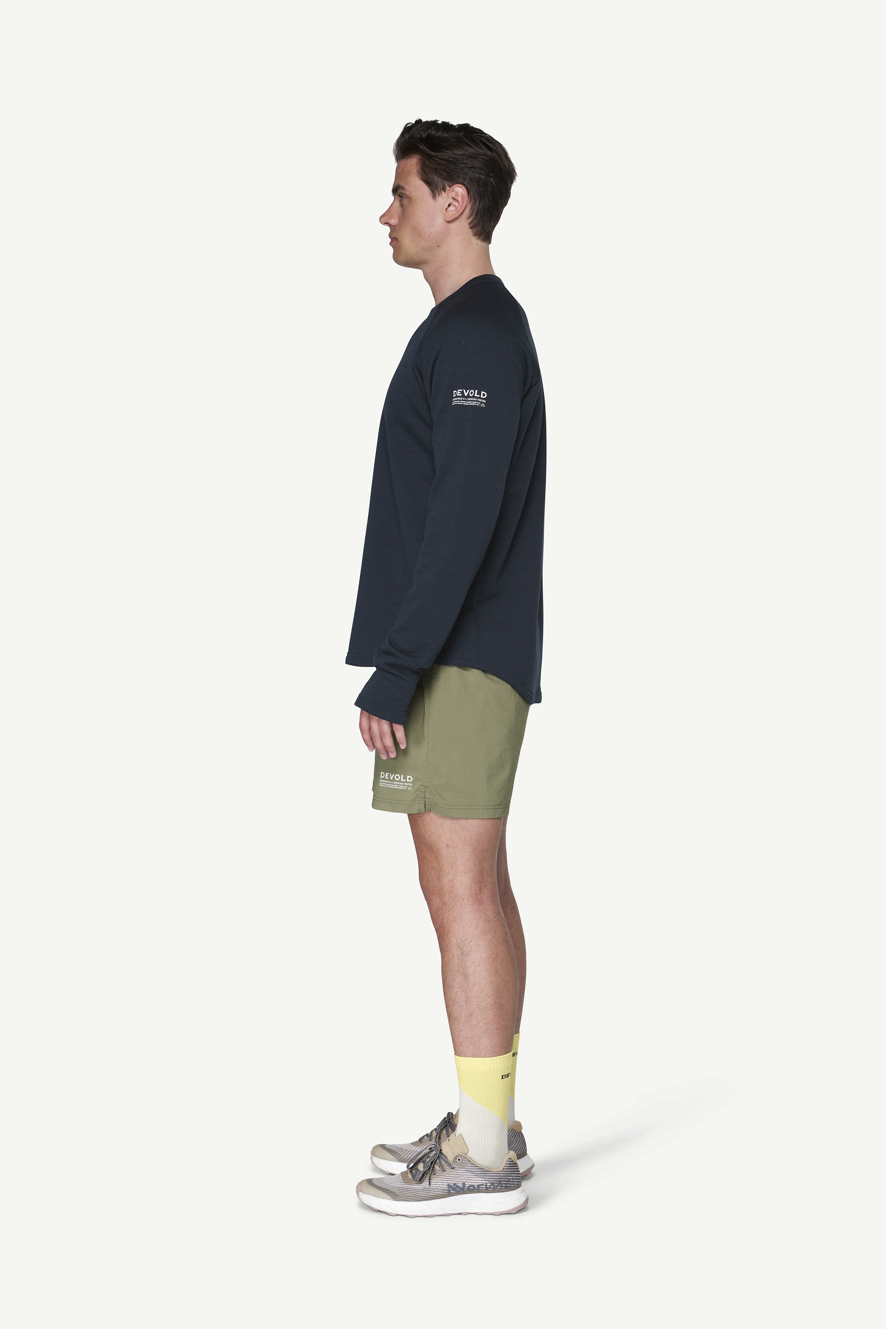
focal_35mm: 72
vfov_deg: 28.1
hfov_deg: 18.9
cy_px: 679
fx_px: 2658
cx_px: 438
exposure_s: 1/50
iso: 100
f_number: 5.6
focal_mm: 70
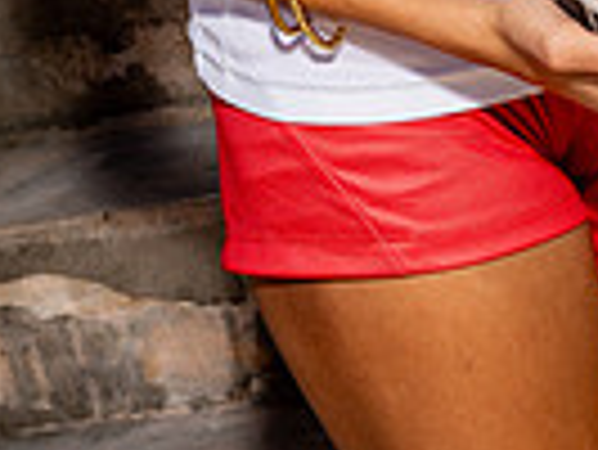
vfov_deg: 10.1
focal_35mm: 133
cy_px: -518
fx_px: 2300
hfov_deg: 14.8
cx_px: 288
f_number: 8
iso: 100
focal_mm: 41
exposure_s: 1/250
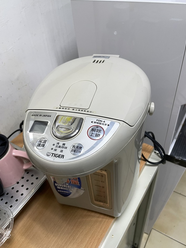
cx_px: 95
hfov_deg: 51.4
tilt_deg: -43.2
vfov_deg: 65.3
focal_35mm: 27
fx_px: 193
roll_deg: +7.2
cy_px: 127
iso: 80
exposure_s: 1/60
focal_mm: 4.2
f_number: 1.6
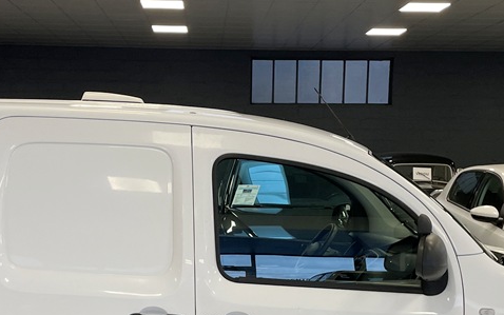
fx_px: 811
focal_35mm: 59
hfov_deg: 34.5
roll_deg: -0.3
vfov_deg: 21.6
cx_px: 225
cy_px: 270
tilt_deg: -8.5
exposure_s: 1/100
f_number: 1.6
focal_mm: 4.2
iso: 100
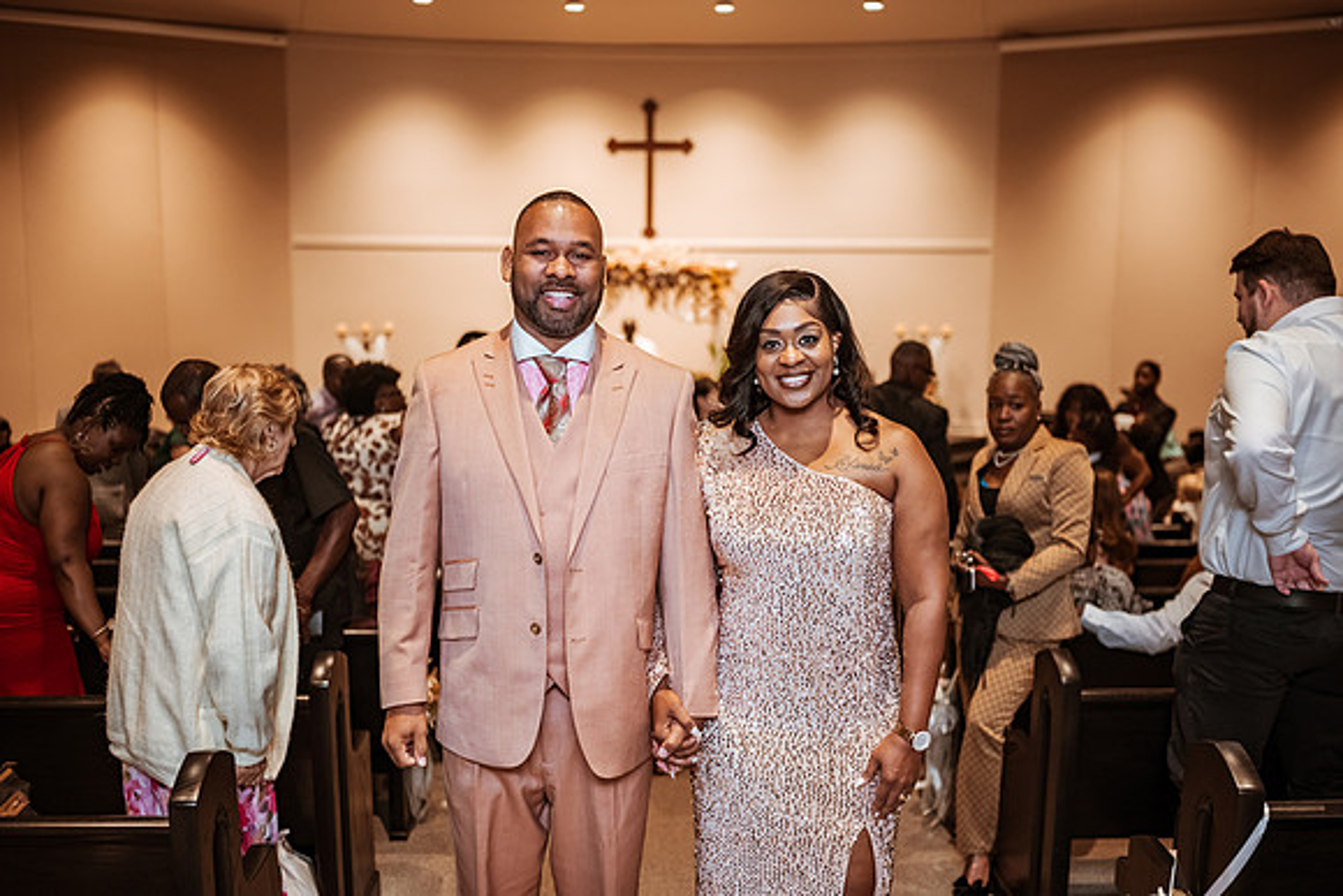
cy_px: 448
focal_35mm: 35
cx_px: 672
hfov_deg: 54.4
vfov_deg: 37.9
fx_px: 1306
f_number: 1.8
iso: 1000
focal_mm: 35
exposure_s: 1/400
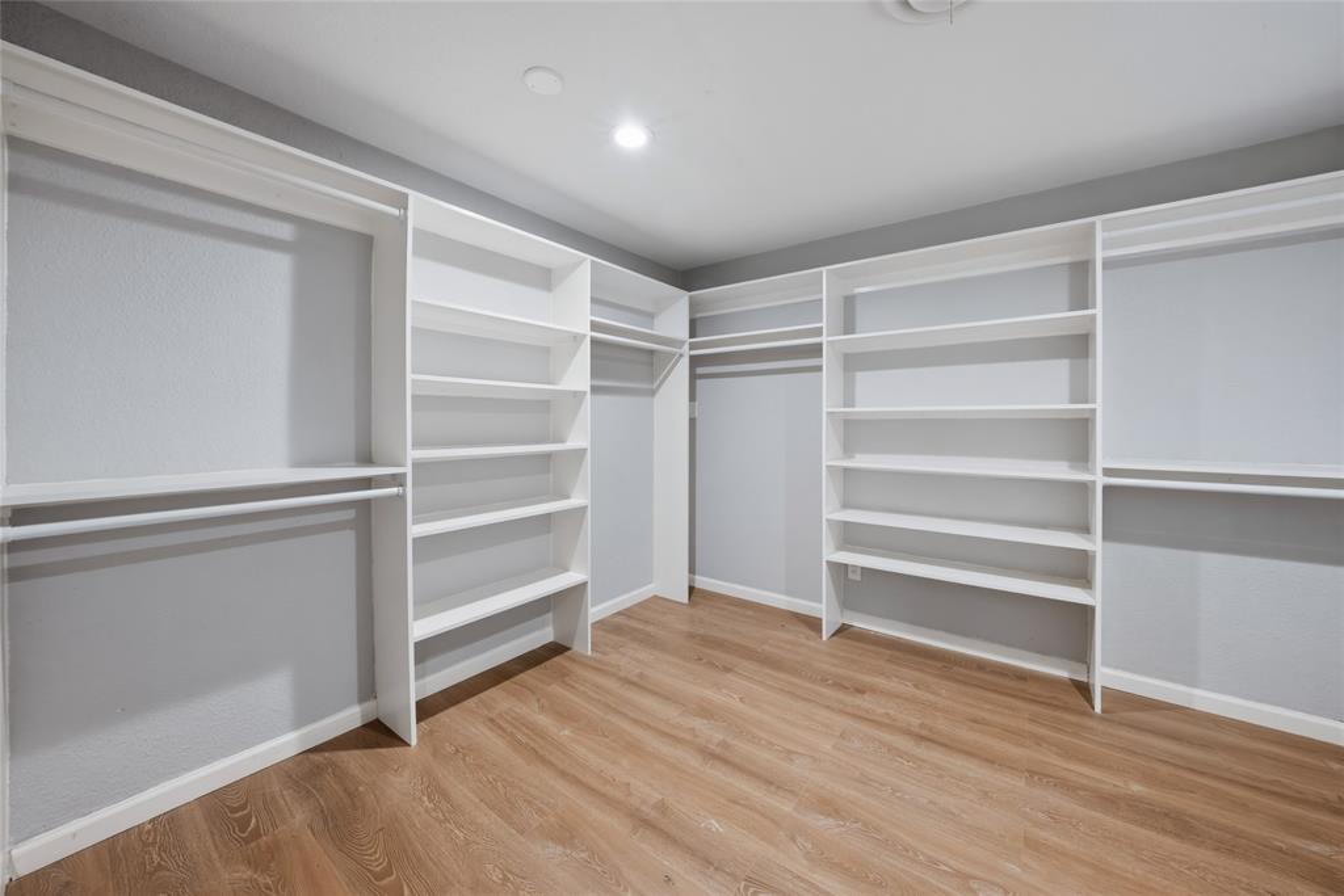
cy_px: 448
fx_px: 448
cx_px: 672
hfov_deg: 112.6
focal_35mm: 12
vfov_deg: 90.0
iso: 100
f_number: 9
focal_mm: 12
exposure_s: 1/1.67
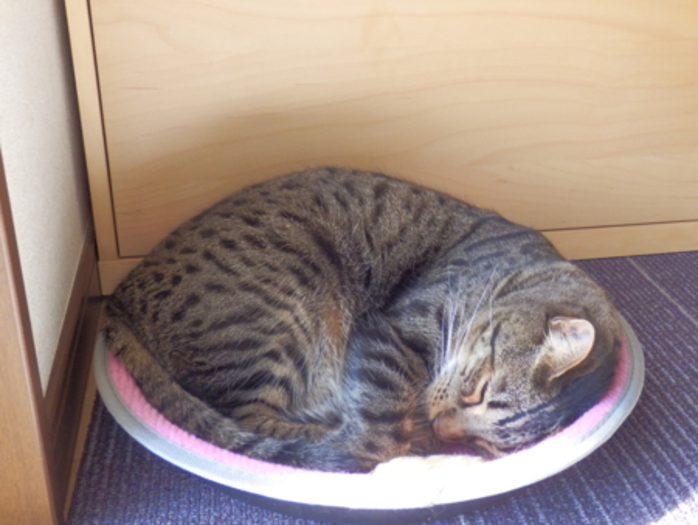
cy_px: 262
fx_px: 807
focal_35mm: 40
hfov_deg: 46.8
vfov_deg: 36.0
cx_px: 349
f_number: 3.7
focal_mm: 7.3
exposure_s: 1/80
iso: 500
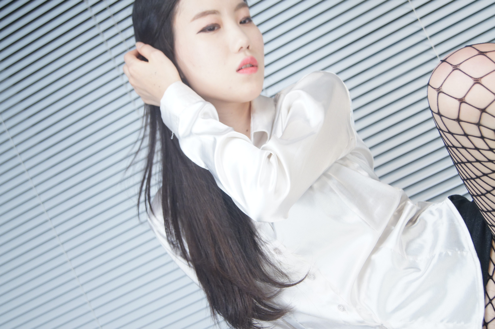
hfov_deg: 33.4
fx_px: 824
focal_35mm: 60
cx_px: 248
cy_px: 164
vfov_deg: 22.6
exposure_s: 1/160
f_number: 5
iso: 800
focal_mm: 40
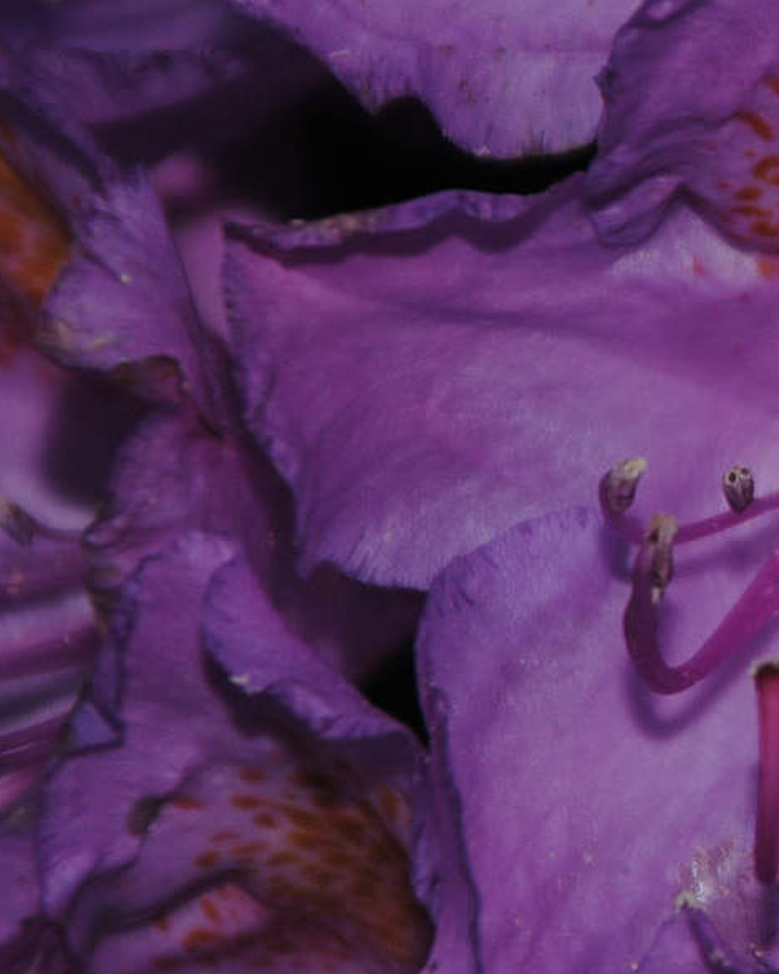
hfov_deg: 2.0
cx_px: 1182
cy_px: 421
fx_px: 22122
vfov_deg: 2.5
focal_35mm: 768
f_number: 6.3
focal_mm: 200
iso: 200
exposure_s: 1/60
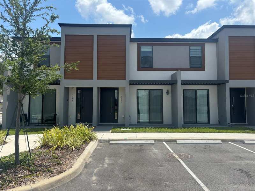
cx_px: 128
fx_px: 192
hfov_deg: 67.3
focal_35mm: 26
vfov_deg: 53.1
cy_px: 96
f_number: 1.6
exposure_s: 1/3650
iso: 50
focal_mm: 5.96
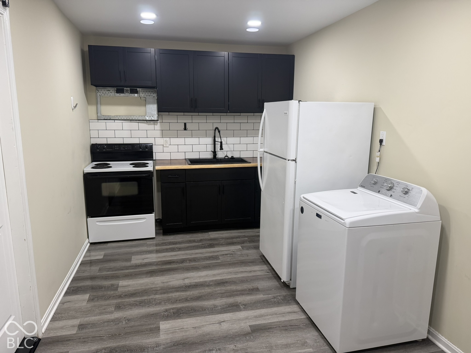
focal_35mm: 24
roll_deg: -1.1
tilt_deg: -10.9
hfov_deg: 71.6
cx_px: 236
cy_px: 176
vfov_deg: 56.8
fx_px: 327
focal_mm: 6.76
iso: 200
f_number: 1.78
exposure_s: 1/120
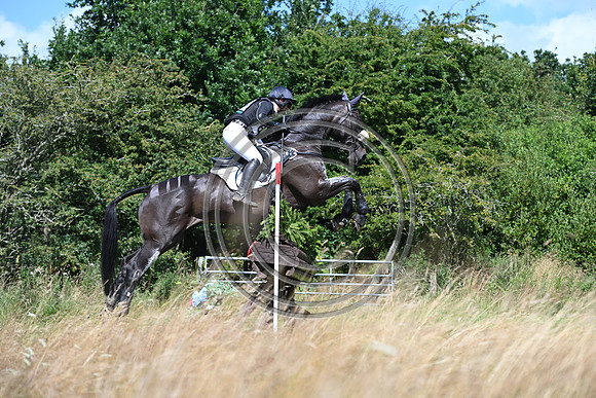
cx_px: 298
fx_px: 1739
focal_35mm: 105
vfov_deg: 13.0
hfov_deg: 19.5
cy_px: 199
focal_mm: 105
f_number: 4.5
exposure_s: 1/1250
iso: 220
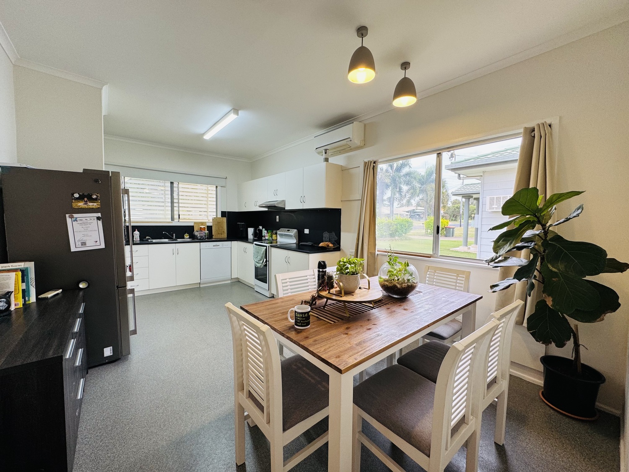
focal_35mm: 14
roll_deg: -0.6
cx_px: 314
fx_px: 254
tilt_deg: -3.0
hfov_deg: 102.1
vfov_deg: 85.7
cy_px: 236
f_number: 2.2
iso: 64
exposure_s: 1/100
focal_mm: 2.22
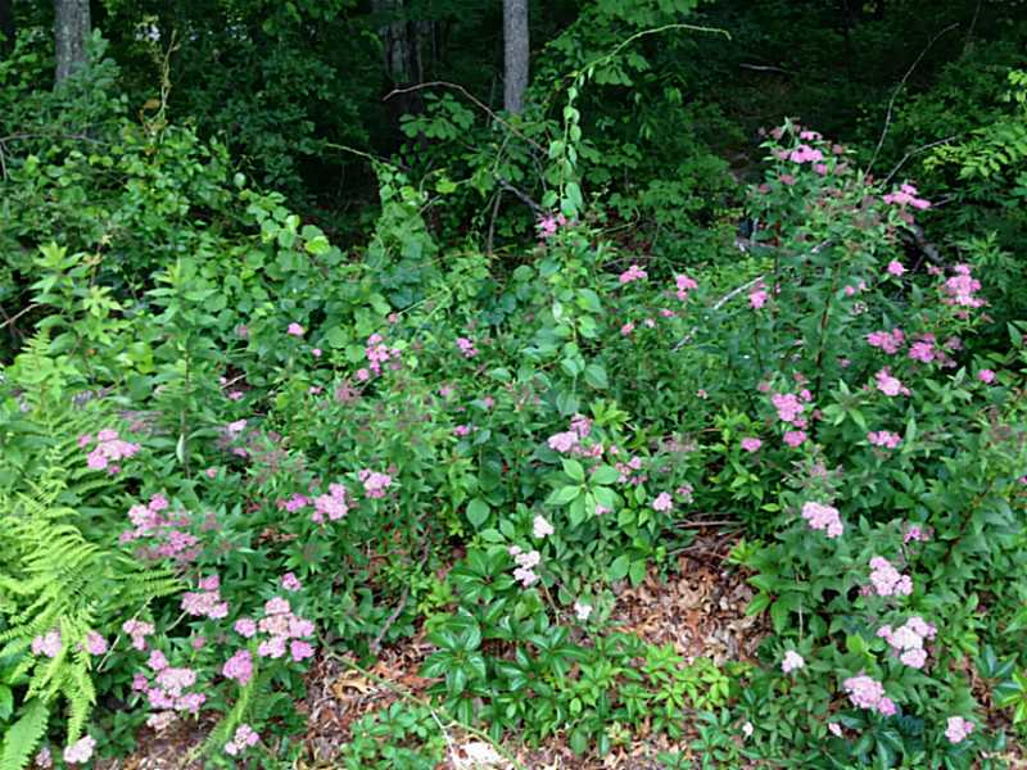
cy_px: 385
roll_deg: +0.7
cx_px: 514
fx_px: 979
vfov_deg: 42.9
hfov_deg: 55.4
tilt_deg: -27.8
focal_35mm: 33
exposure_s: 1/120
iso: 80
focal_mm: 4.12
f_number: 2.4
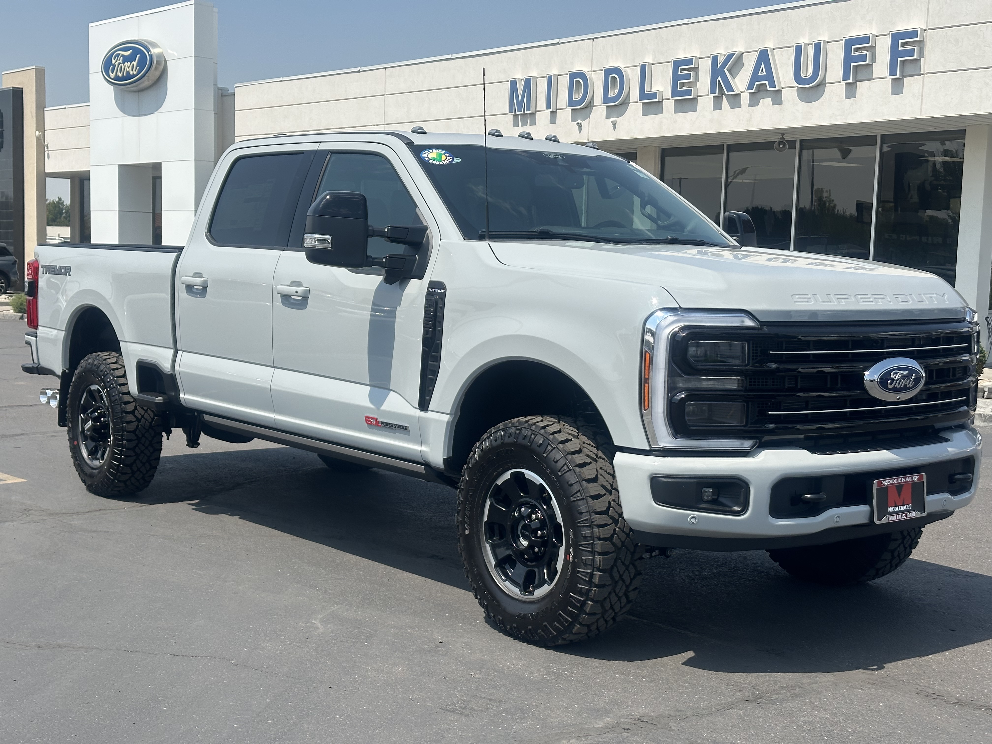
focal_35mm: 48
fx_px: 1376
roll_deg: -2.3
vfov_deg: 30.3
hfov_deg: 39.7
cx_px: 496
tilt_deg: -5.2
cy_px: 372
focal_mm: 6.86
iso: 64
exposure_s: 1/4184
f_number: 1.78
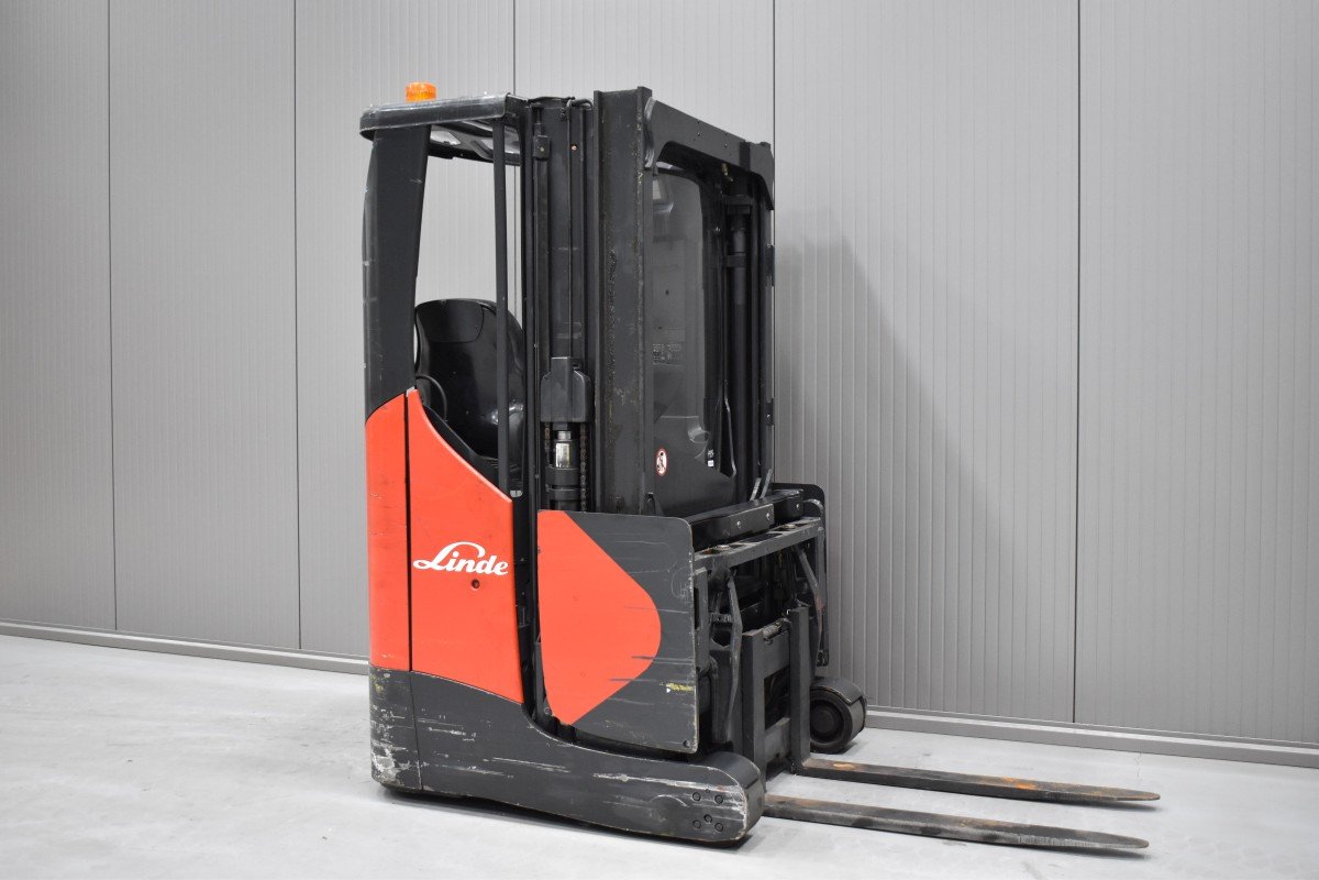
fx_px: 1374
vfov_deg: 35.5
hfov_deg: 51.3
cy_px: 440
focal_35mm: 38
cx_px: 660
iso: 1600
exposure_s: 1/50
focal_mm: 25
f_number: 4
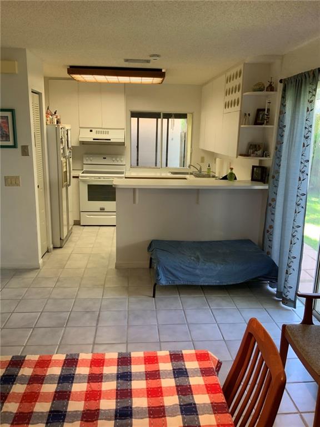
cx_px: 160
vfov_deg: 61.7
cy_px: 214
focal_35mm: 29
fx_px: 357
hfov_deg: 48.2
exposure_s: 1/60
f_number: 1.8
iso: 64
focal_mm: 3
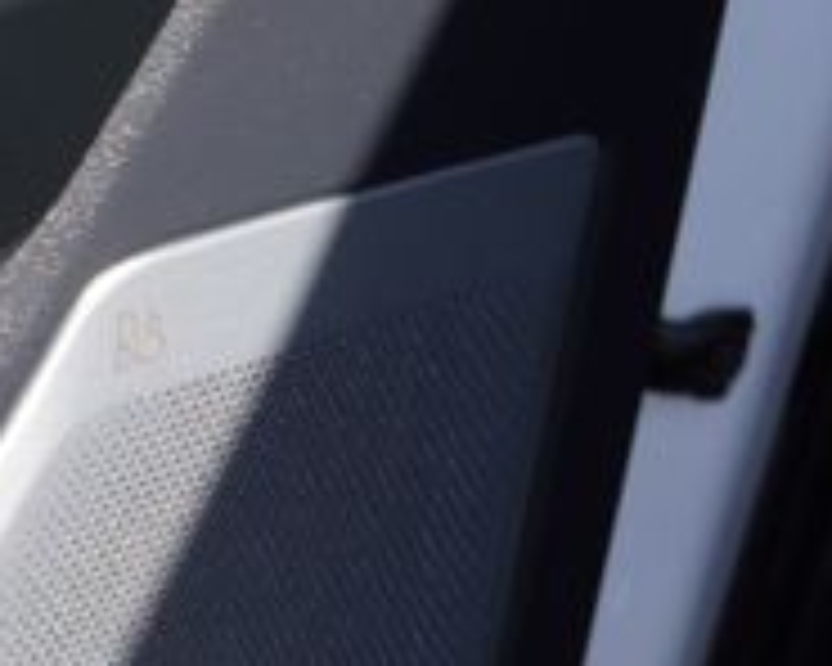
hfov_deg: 13.5
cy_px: -126
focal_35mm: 132
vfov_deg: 11.5
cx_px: -517
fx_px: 3241
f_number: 5
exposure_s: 1/200
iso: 100
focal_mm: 27
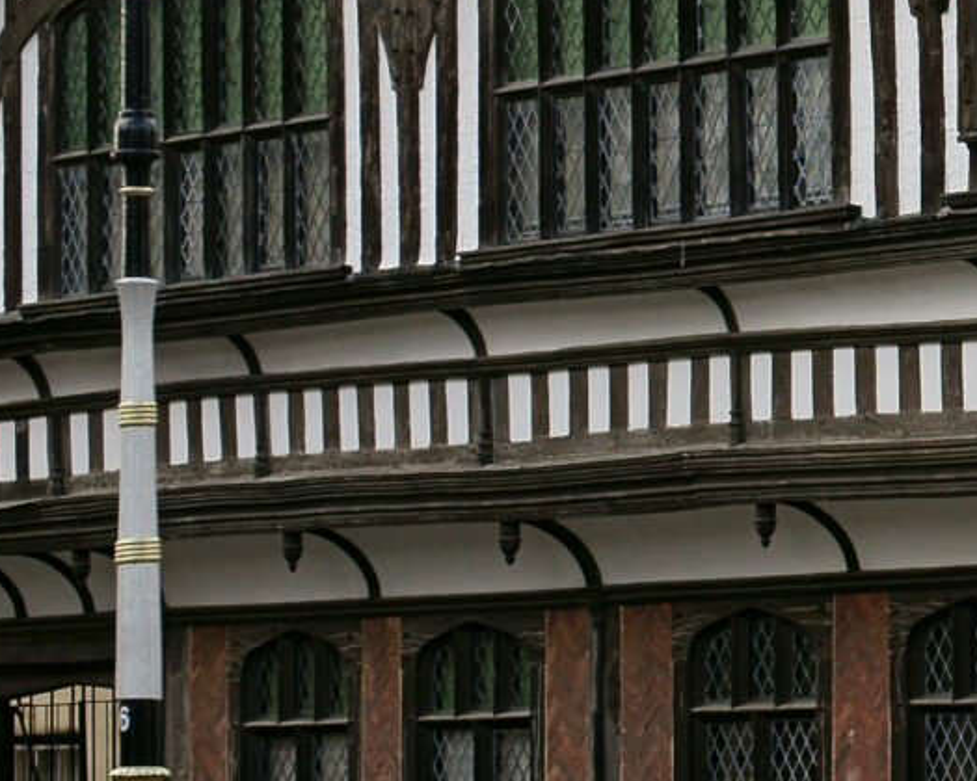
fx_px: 6622
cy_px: 195
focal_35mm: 229
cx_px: 1714
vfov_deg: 6.7
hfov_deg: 8.2
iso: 160
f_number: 5.6
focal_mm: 50
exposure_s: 1/320
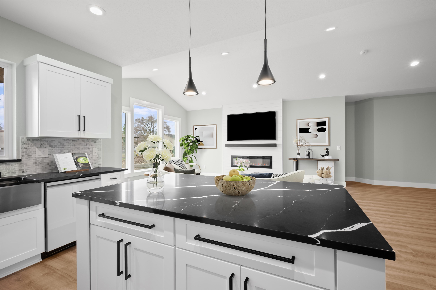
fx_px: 194
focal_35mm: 16
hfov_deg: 96.7
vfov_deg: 73.7
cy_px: 145
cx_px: 218
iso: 100
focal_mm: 16
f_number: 8
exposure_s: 1
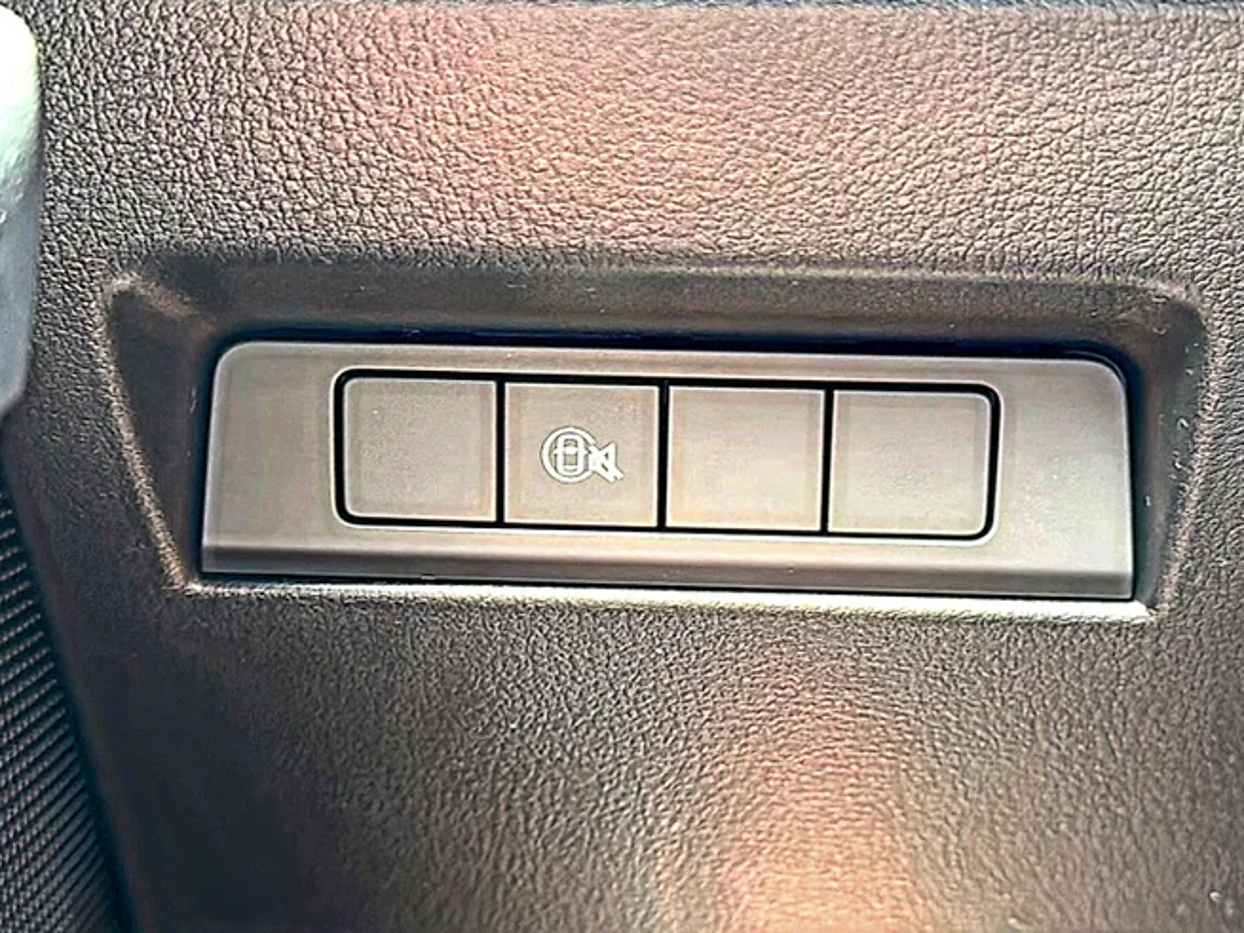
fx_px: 1689
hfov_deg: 40.4
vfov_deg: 30.9
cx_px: 625
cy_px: 444
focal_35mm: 47
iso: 100
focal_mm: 6.86
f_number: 1.78
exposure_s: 1/40
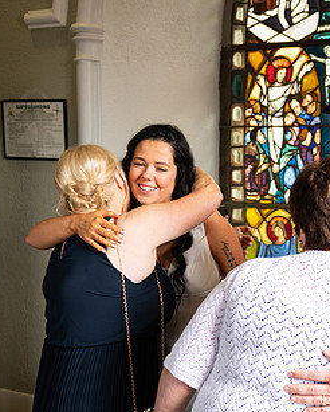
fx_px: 756
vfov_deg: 30.3
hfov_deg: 24.4
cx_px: 247
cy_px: 258
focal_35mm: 62
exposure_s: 1/160
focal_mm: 35
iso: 640
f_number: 3.5
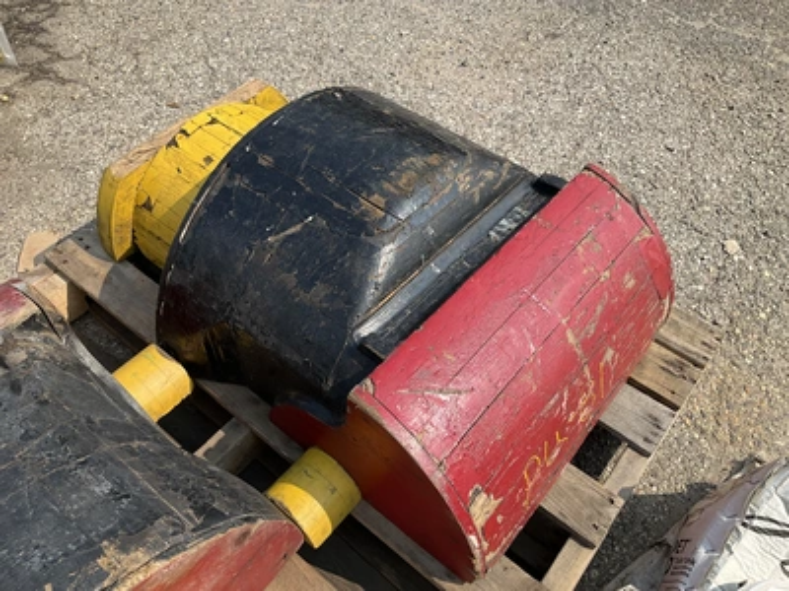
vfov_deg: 48.2
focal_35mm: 29
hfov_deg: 61.7
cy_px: 296
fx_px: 661
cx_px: 394
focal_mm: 3
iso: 25
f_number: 1.8
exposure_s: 1/1250
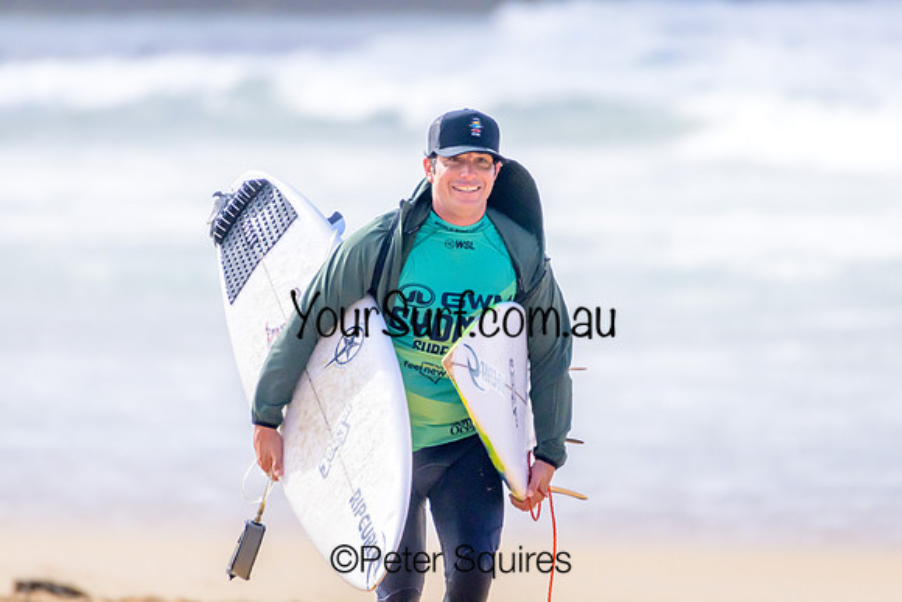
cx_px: 451
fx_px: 23807
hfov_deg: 2.2
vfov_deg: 1.4
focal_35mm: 950
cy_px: 301
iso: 3200
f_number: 11
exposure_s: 1/2500
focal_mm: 950
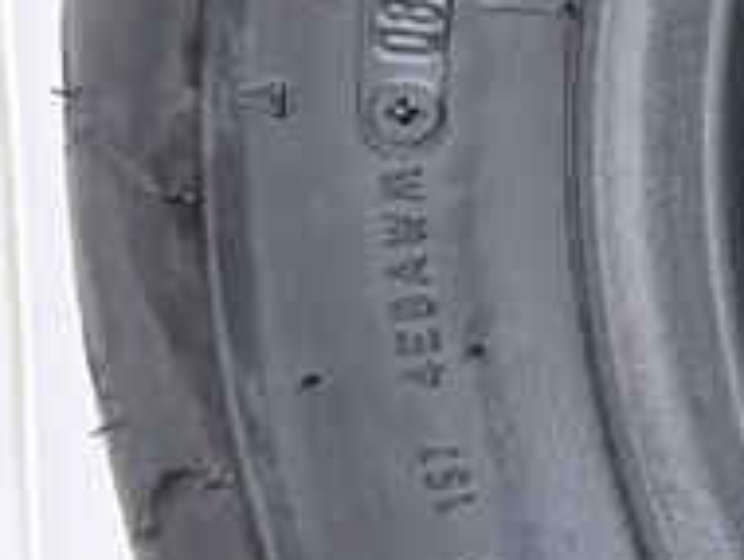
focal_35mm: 175
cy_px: 20
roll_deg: -0.6
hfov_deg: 8.8
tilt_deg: -6.6
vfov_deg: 8.5
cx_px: 2400
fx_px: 3766
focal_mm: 5.96
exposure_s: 1/122
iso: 125
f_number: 1.6
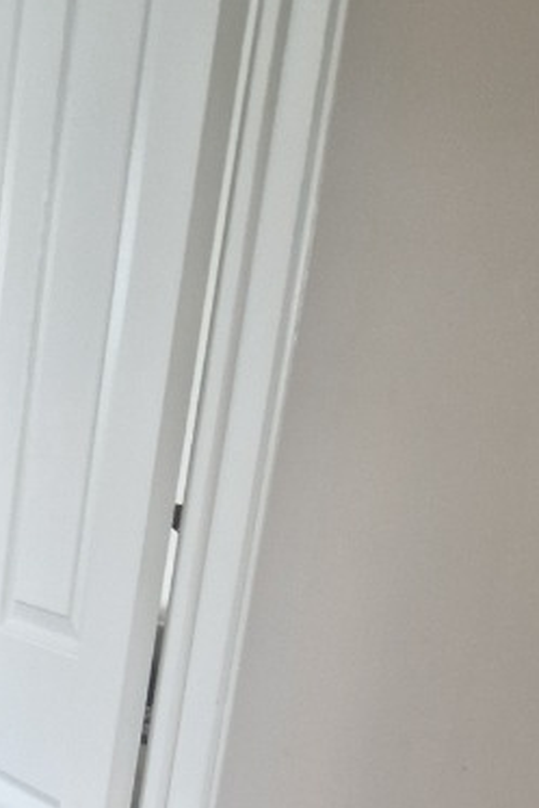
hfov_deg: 17.0
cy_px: 1068
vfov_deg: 23.2
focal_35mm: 77
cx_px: -91
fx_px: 1728
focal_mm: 5.4
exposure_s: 1/100
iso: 50
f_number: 1.8
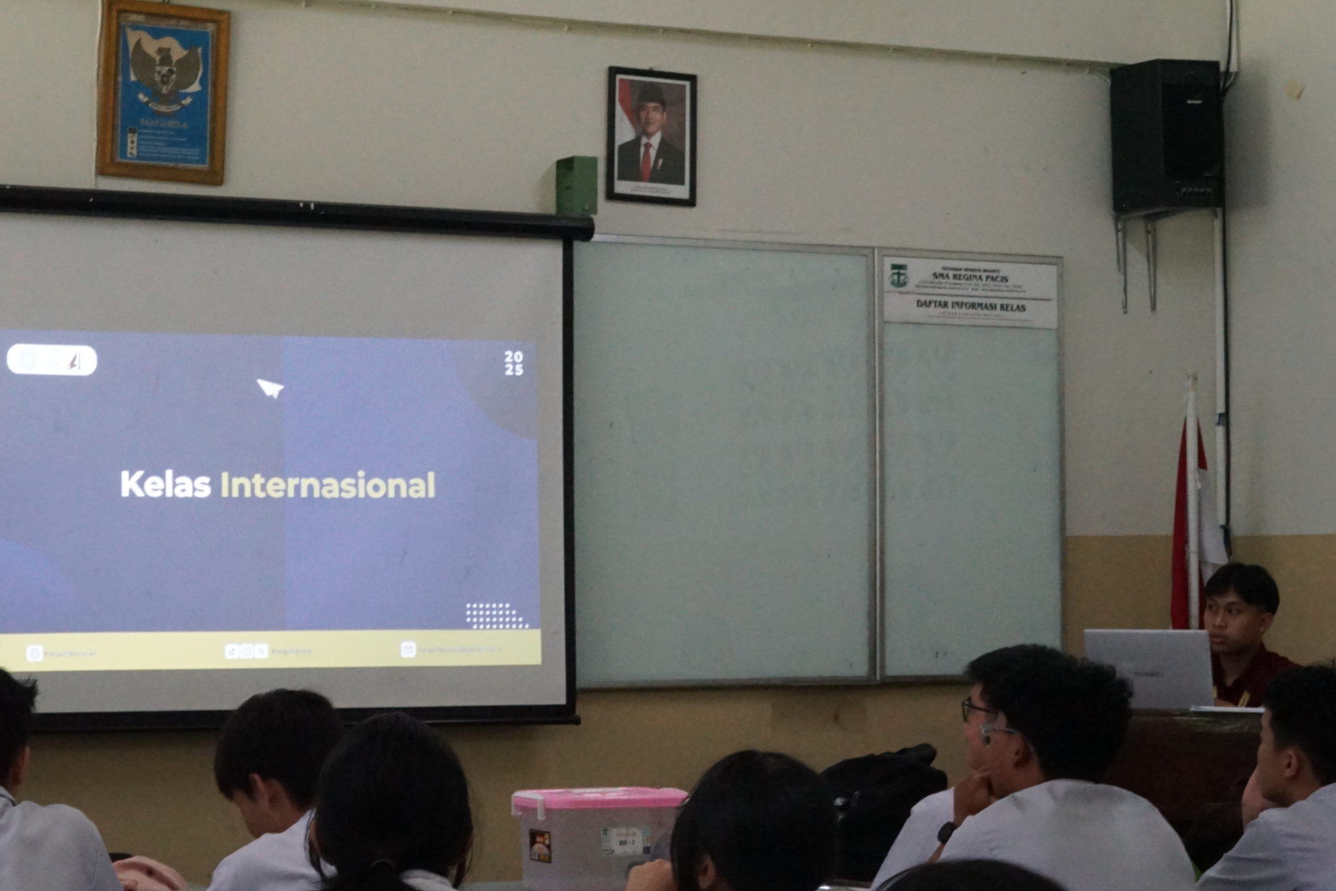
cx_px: 404
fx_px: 2783
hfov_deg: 26.8
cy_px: 408
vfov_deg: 18.2
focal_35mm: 75
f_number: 22
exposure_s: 1/15
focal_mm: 50
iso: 5000
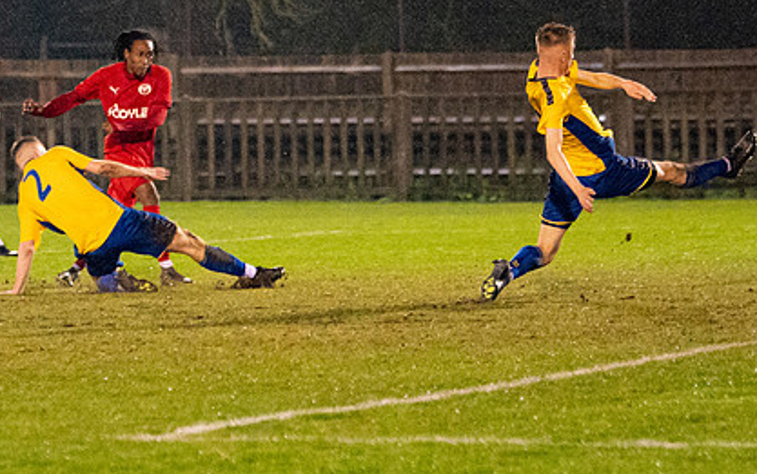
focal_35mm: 302
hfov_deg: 6.9
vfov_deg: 4.4
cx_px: 242
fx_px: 6233
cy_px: 156
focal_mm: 122
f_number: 2.8
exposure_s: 1/1250
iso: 8000
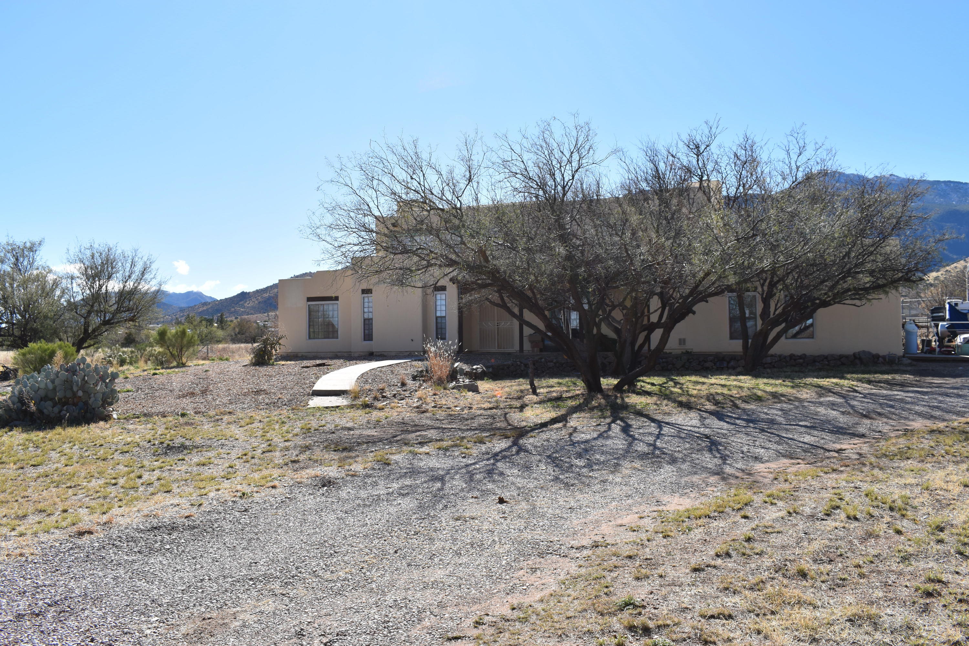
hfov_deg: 61.9
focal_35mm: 30
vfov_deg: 43.6
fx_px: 807
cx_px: 484
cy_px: 323
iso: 100
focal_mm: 20
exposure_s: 1/200
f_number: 10
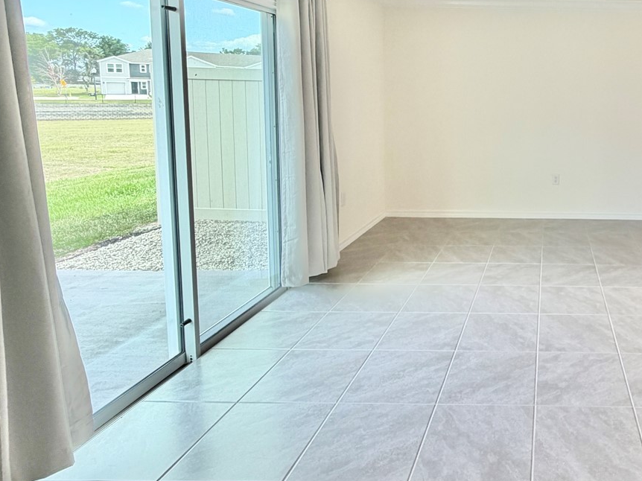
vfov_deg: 51.4
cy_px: 138
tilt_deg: -5.6
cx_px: 558
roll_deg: -1.4
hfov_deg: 59.1
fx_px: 482
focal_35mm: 26
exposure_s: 1/120
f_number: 2.2
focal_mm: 2.22
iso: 80
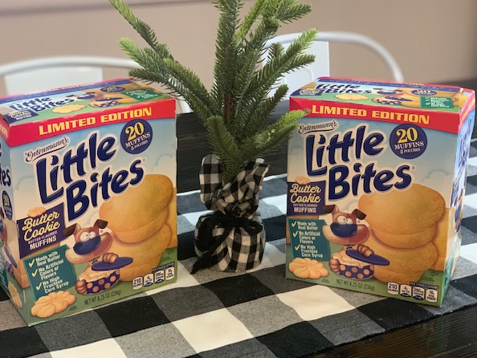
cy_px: 169
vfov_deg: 26.1
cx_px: 225
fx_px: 772
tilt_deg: -19.7
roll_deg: -1.5
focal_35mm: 56
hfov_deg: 34.3
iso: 250
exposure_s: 1/60
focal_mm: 6
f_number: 2.4
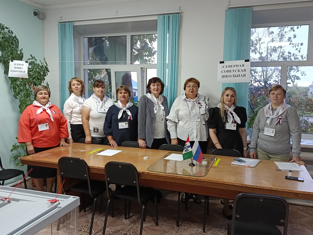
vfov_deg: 46.8
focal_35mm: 30
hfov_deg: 60.0
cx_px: 156
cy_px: 118
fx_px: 271
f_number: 1.7
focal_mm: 5.24
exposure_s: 1/50
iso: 628
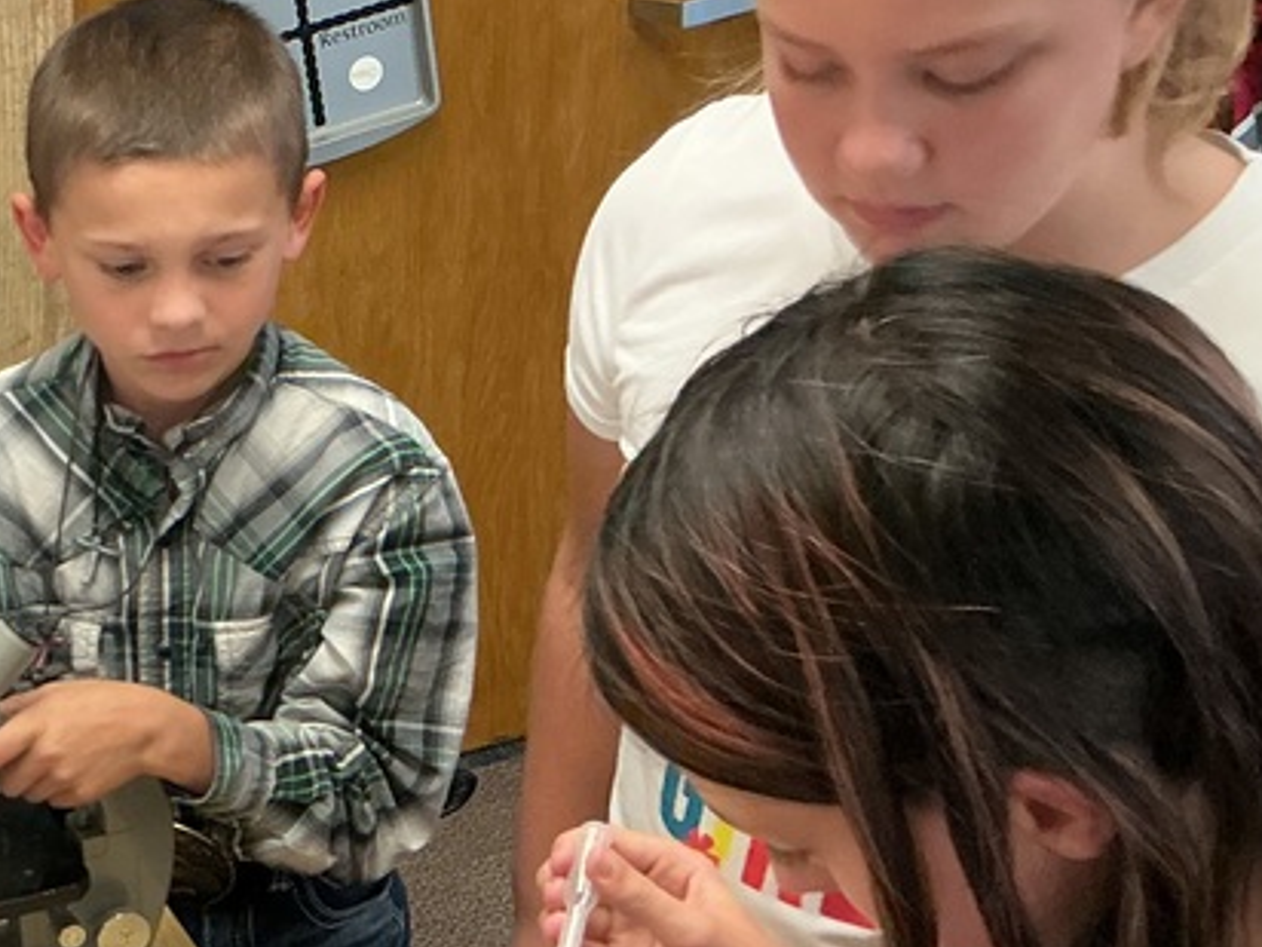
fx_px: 2625
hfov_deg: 24.9
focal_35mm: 72
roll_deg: +6.5
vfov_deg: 20.4
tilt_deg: -30.5
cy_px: 634
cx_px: -175
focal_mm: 3
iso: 100
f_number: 1.8
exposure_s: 1/60
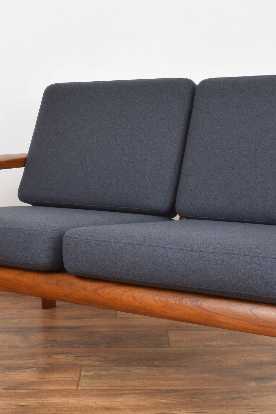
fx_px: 678
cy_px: 195
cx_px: 147
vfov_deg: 33.9
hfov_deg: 23.0
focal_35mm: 59
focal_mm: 18
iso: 100
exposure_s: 3
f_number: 22
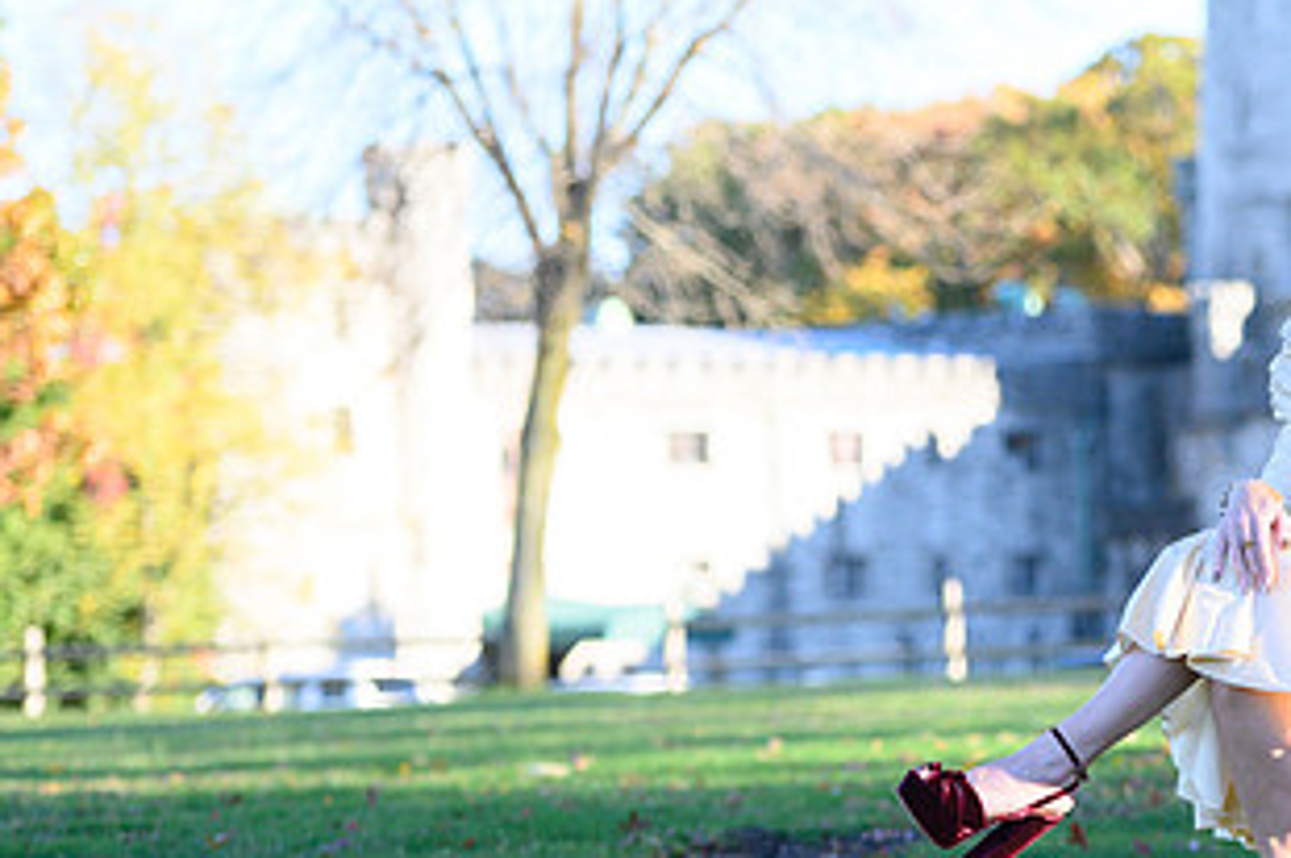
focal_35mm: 161
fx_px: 5767
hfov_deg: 12.7
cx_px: 1204
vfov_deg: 8.5
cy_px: 433
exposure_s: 1/4000
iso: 1600
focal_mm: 86
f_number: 3.2
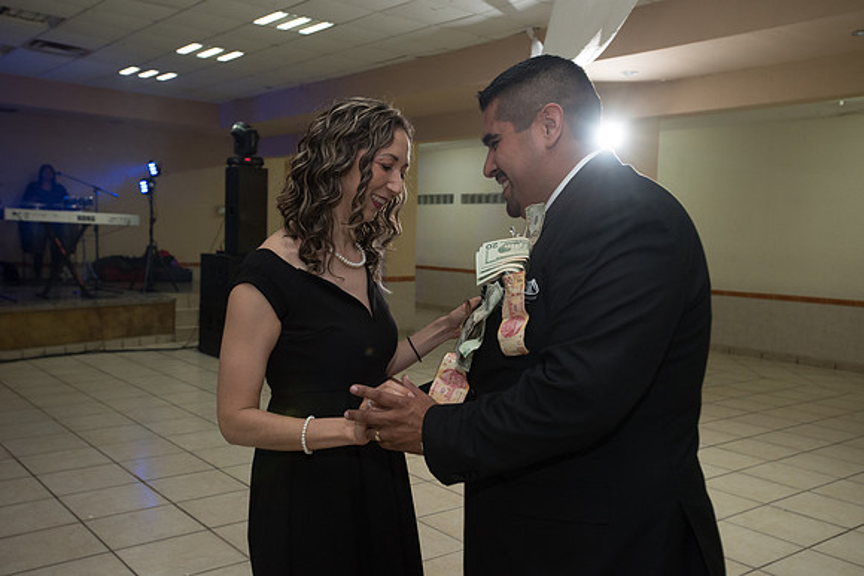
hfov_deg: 54.4
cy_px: 288
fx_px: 840
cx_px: 432
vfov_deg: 37.9
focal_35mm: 35
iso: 1600
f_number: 4
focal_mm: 35
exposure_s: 1/100
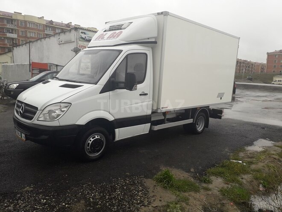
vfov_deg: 51.4
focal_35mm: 27
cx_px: 141
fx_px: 220
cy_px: 106
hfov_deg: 65.3
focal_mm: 3.6
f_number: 1.9
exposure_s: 1/255
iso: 40
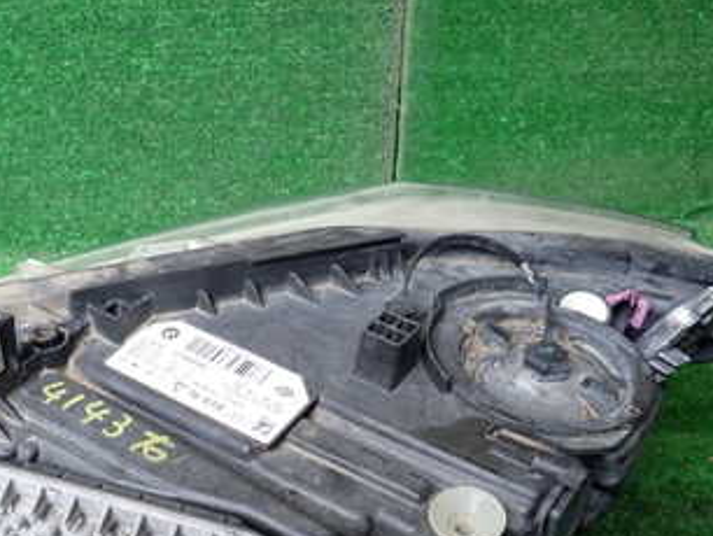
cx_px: 149
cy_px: 478
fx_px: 1010
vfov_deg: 28.6
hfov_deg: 37.6
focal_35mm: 49
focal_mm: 4.5
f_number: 2
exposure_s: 1/80
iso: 200
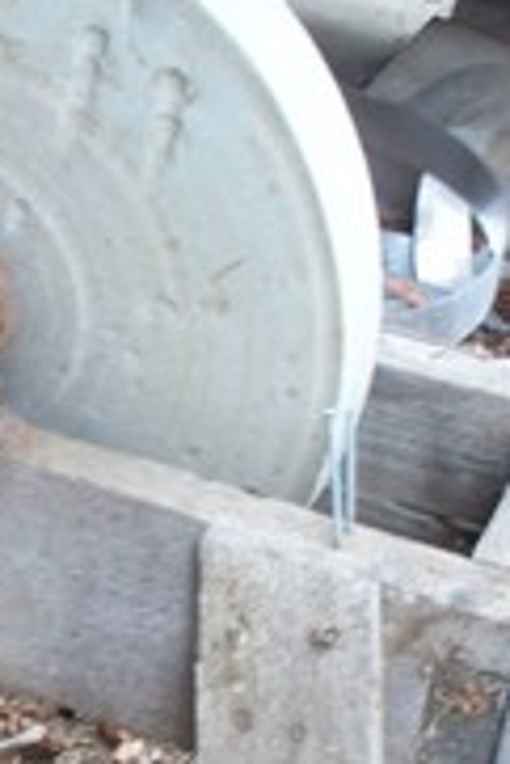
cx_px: -40
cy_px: 545
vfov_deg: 20.7
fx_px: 2078
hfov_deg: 13.7
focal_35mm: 98
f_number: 2.8
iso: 200
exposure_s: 1/60
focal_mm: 7.54
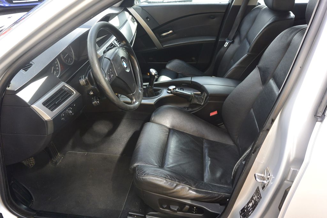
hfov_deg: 63.7
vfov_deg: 45.0
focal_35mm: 29
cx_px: 164
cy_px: 109
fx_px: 263
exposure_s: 1/200
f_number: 4
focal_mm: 11
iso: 160
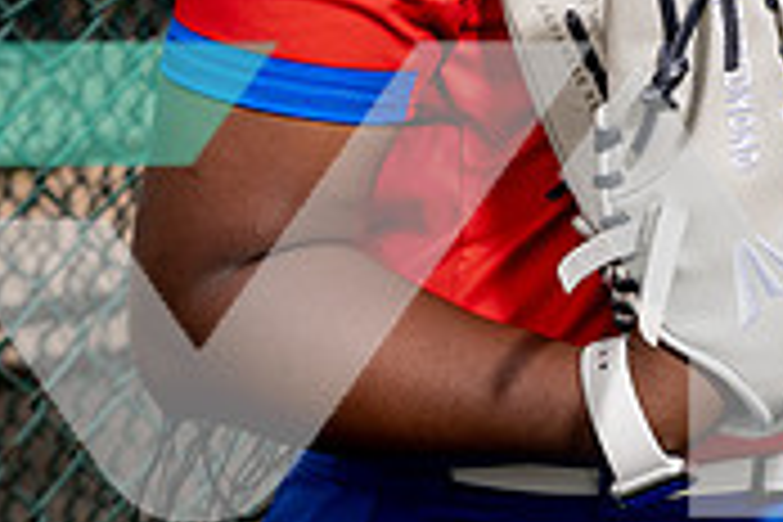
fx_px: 3980
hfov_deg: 11.0
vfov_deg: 7.4
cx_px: 968
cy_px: -263
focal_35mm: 183
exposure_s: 1/250
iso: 100
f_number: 8
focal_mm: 55
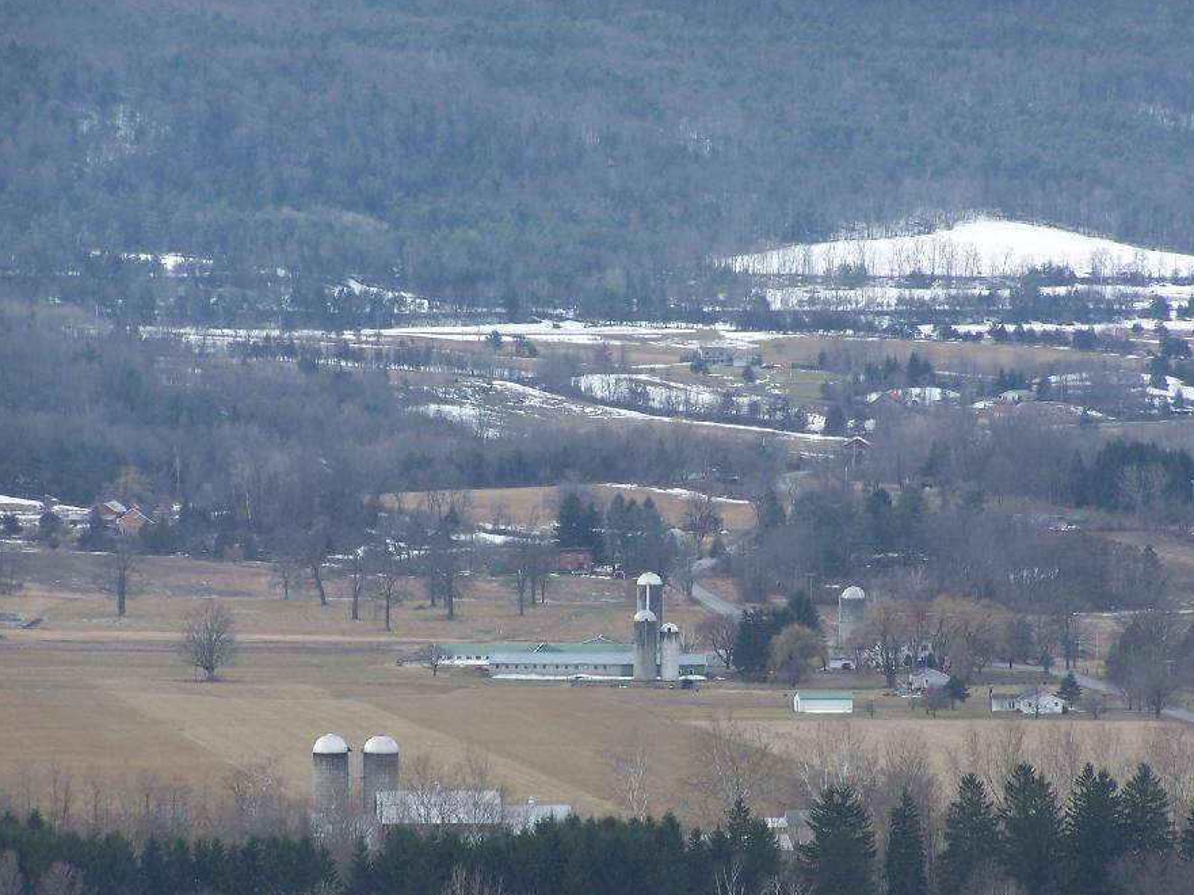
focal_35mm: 300
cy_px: 514
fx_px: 10344
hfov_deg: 6.6
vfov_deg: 5.0
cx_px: 690
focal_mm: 42.8
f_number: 3.6
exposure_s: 1/320
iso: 80
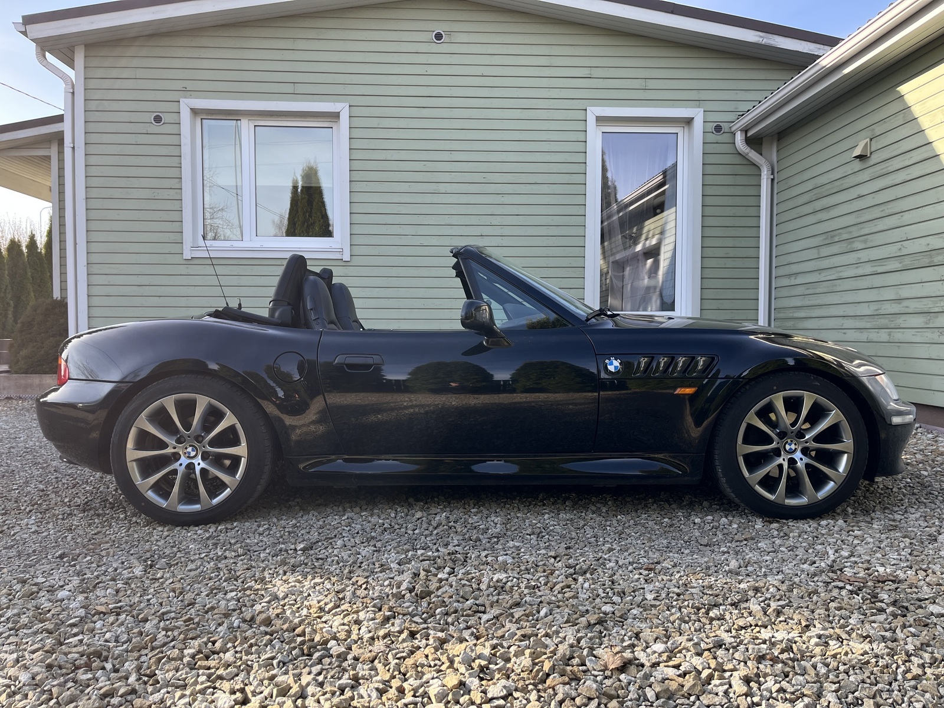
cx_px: 472
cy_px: 354
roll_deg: -1.1
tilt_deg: -2.9
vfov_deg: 53.1
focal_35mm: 26
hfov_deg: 67.3
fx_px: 709
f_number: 1.6
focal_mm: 5.1
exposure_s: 1/550
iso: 50
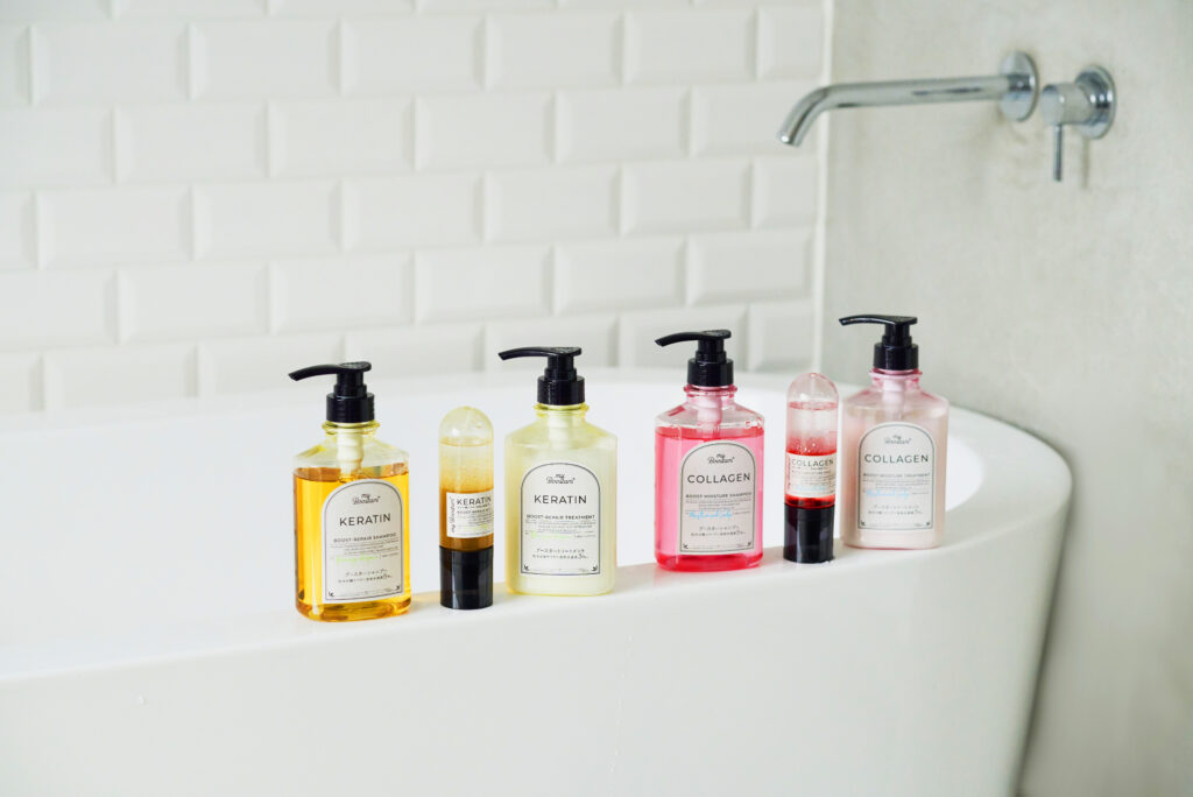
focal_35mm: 85
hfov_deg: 23.9
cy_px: 398
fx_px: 2818
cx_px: 596
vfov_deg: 16.1
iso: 2500
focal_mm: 85
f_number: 4
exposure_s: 1/100
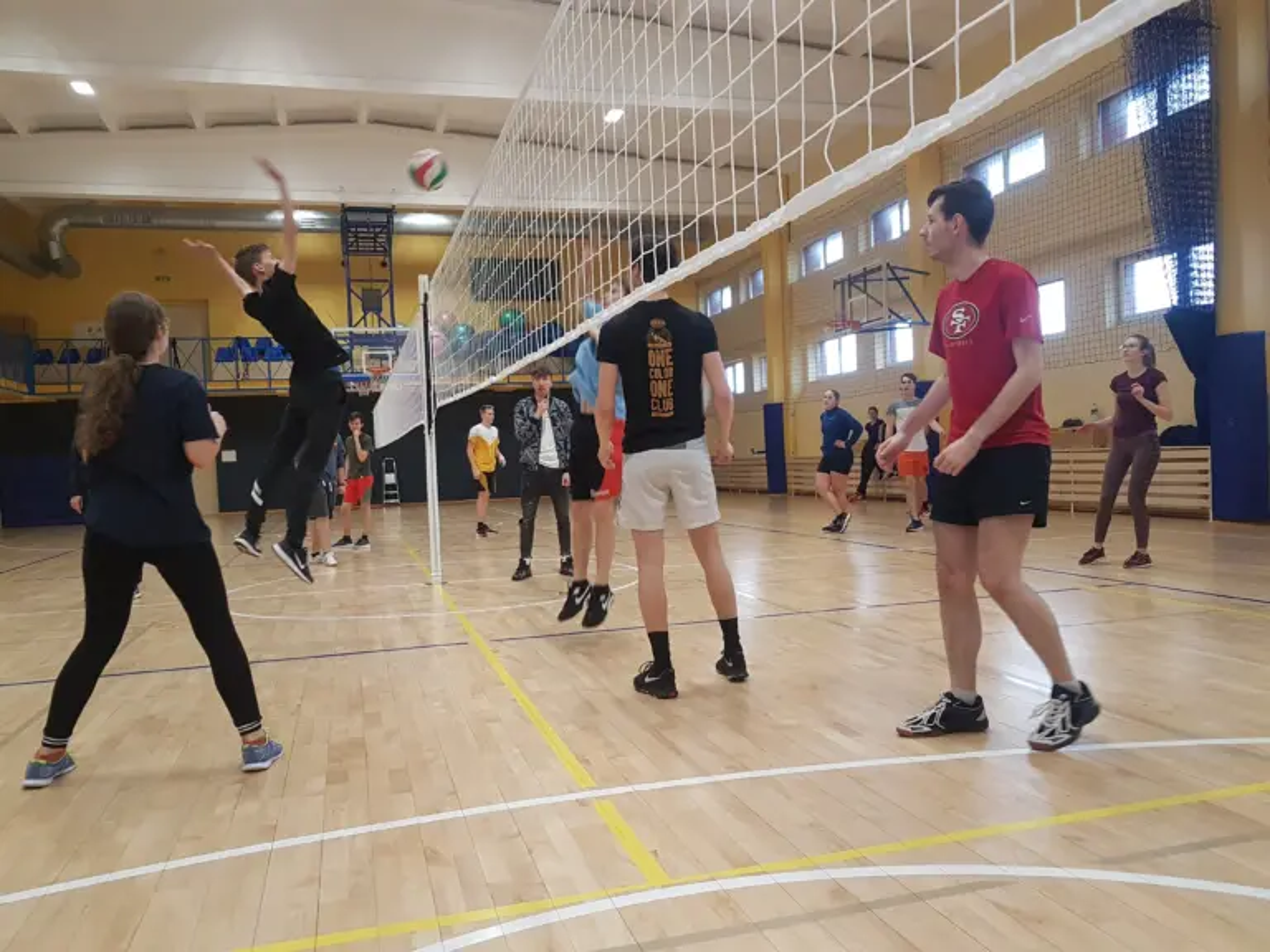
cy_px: 476
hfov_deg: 67.3
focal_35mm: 26
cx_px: 635
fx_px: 954
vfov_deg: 53.1
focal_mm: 4.2
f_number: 1.7
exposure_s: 1/100
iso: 100
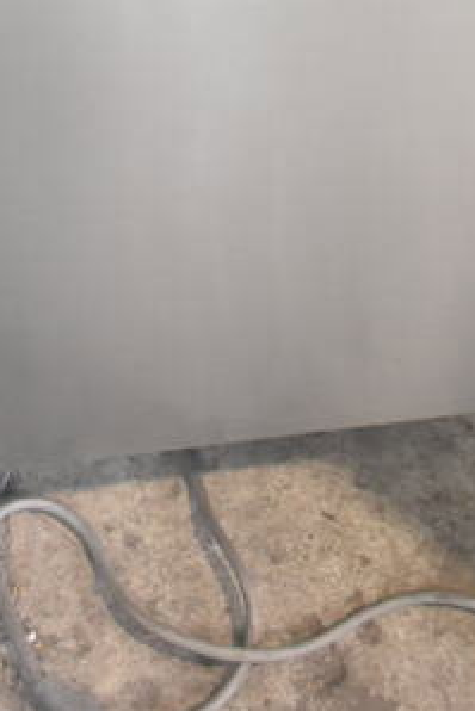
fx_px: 1819
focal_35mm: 92
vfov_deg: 19.5
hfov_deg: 14.8
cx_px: 384
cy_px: -327
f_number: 4.5
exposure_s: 1/80
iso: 1600
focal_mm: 20
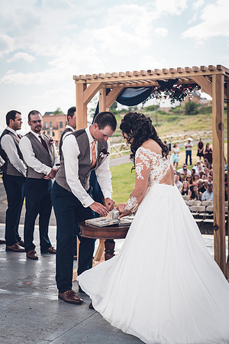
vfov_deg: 36.2
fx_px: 525
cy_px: 172
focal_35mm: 55
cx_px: 114
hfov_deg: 24.6
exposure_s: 1/800
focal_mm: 55
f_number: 2.8
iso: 100
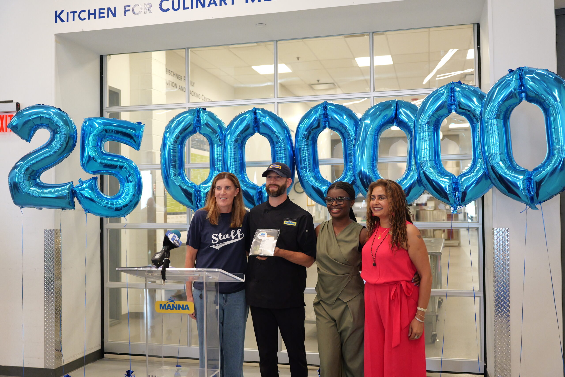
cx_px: 282
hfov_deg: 51.9
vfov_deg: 35.9
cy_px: 188
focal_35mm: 37
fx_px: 581
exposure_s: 1/500
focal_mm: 37
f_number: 2.8
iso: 6400
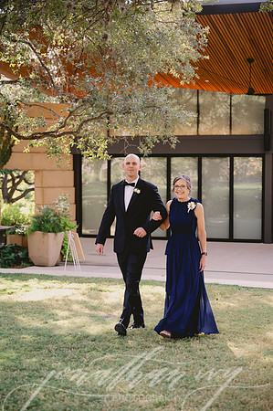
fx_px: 798
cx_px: 136
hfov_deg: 19.4
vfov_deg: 28.9
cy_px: 206
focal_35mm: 70
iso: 80
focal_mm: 70
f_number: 2.8
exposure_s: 1/320
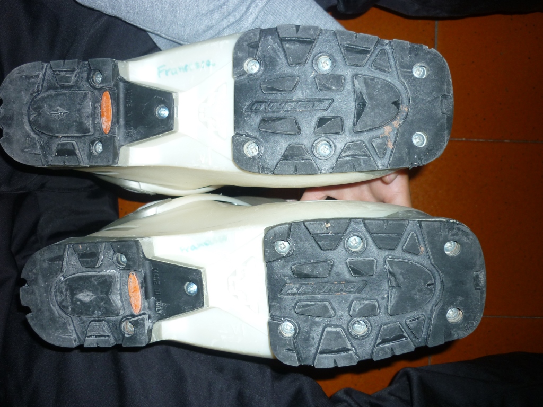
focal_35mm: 33
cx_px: 272
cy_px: 204
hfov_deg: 55.4
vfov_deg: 42.9
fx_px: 518
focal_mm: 5.5
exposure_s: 1/30
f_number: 2.8
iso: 100
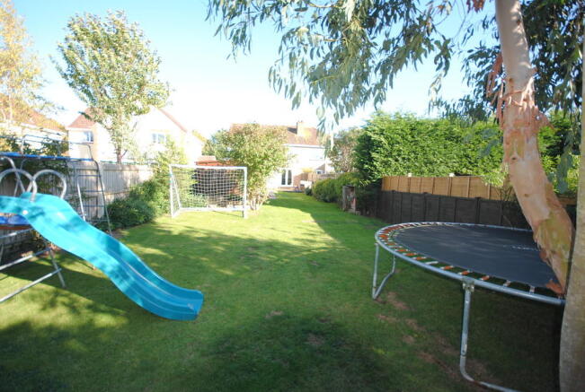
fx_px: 244
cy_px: 196
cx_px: 292
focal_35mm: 15
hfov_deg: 100.3
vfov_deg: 77.6
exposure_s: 1/125
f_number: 4
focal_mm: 10
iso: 110
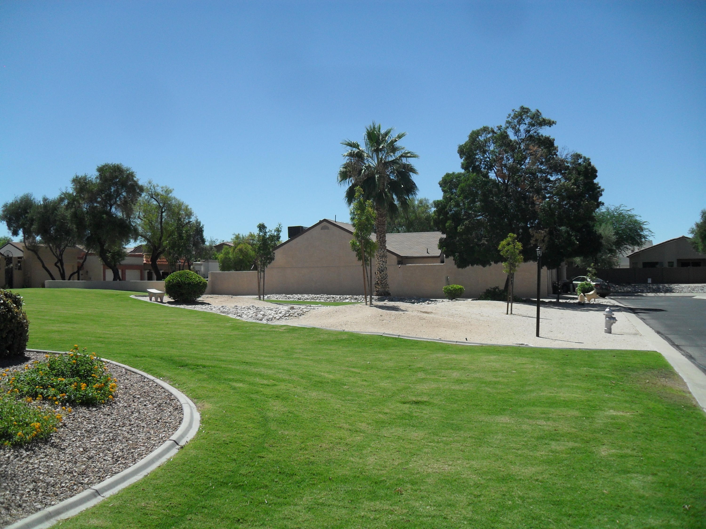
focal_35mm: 35
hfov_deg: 52.6
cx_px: 353
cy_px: 264
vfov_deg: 40.7
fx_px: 714
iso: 100
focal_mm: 6.2
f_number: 8.9
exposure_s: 1/250
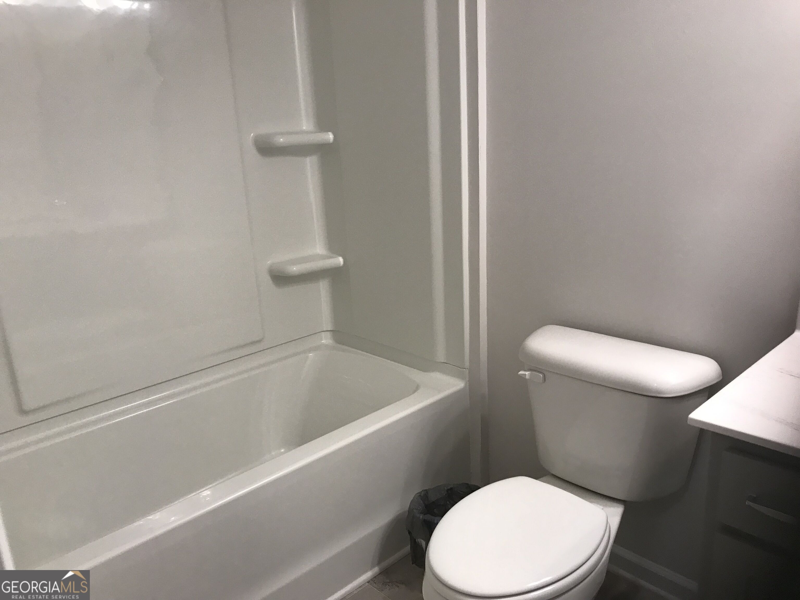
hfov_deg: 63.4
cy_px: 300
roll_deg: +1.5
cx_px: 400
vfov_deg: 49.7
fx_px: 647
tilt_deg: -12.2
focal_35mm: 28
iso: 25
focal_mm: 3.99
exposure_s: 1/30
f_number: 1.8
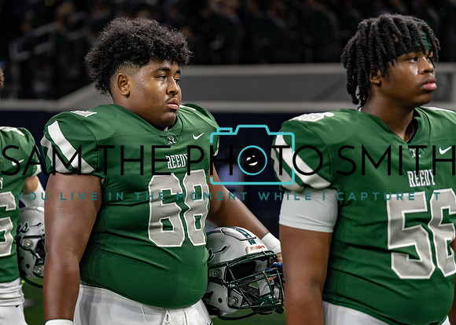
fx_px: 1726
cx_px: 159
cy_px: 165
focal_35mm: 133
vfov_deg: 10.8
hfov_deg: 15.0
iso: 1250
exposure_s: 1/320
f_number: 2.8
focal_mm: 104
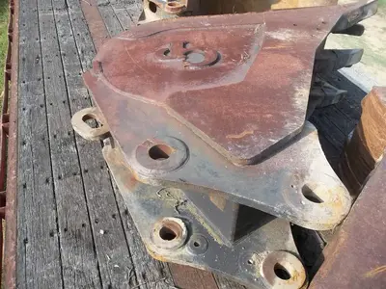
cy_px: 144
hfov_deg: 65.3
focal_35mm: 27
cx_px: 193
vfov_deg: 51.4
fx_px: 301
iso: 80
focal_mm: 4.9
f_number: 3.5
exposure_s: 1/200
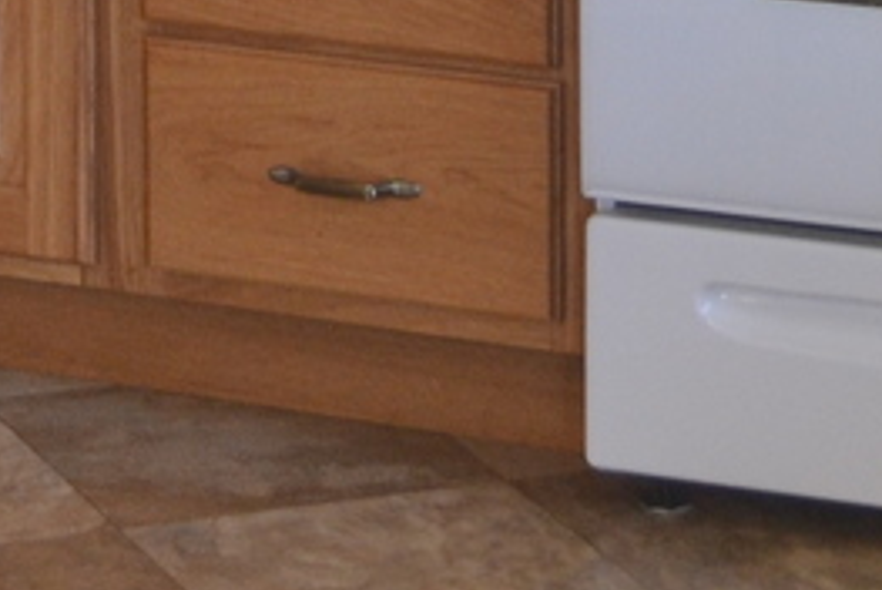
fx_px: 5886
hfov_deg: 8.5
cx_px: -111
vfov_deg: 5.5
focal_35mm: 240
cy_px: -1029
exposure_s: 1/15
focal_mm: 26
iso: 500
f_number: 4.2
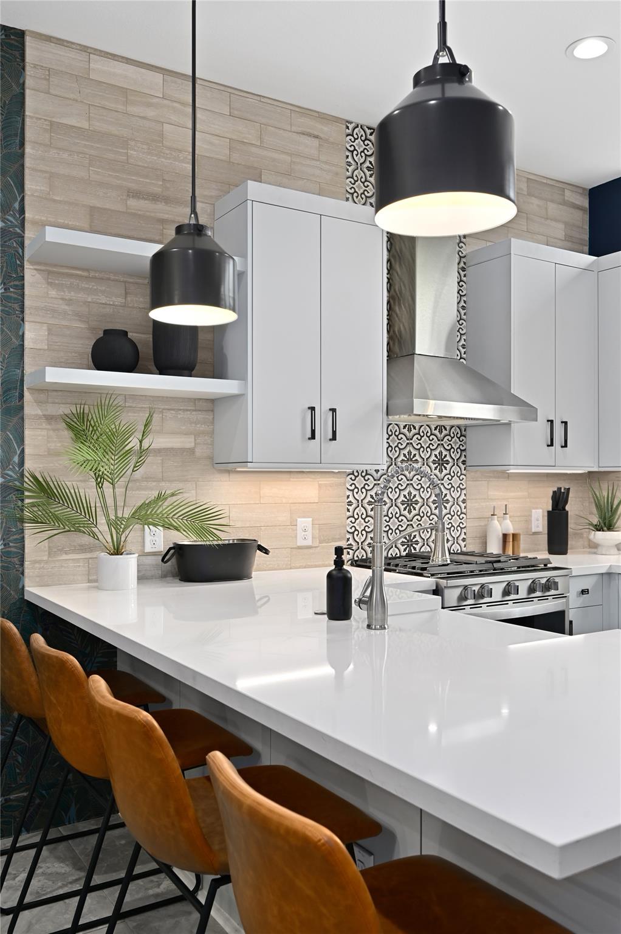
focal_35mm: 30
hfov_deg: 43.6
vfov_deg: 62.0
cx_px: 310
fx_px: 777
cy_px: 467
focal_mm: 30
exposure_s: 1/13
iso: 800
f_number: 8
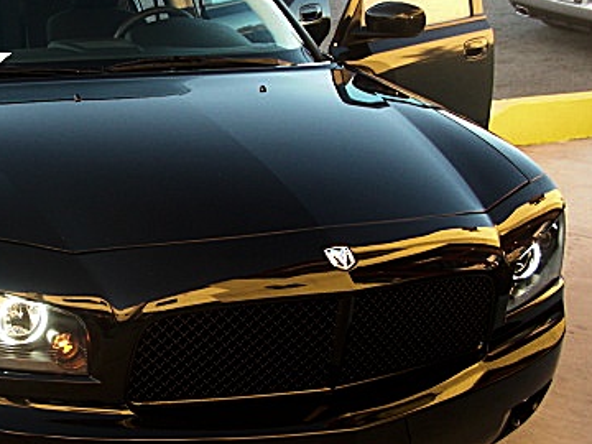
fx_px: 1095
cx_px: 87
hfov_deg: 29.3
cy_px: 210
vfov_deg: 22.9
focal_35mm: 64
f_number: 2.8
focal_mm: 6.3
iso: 100
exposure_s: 1/80
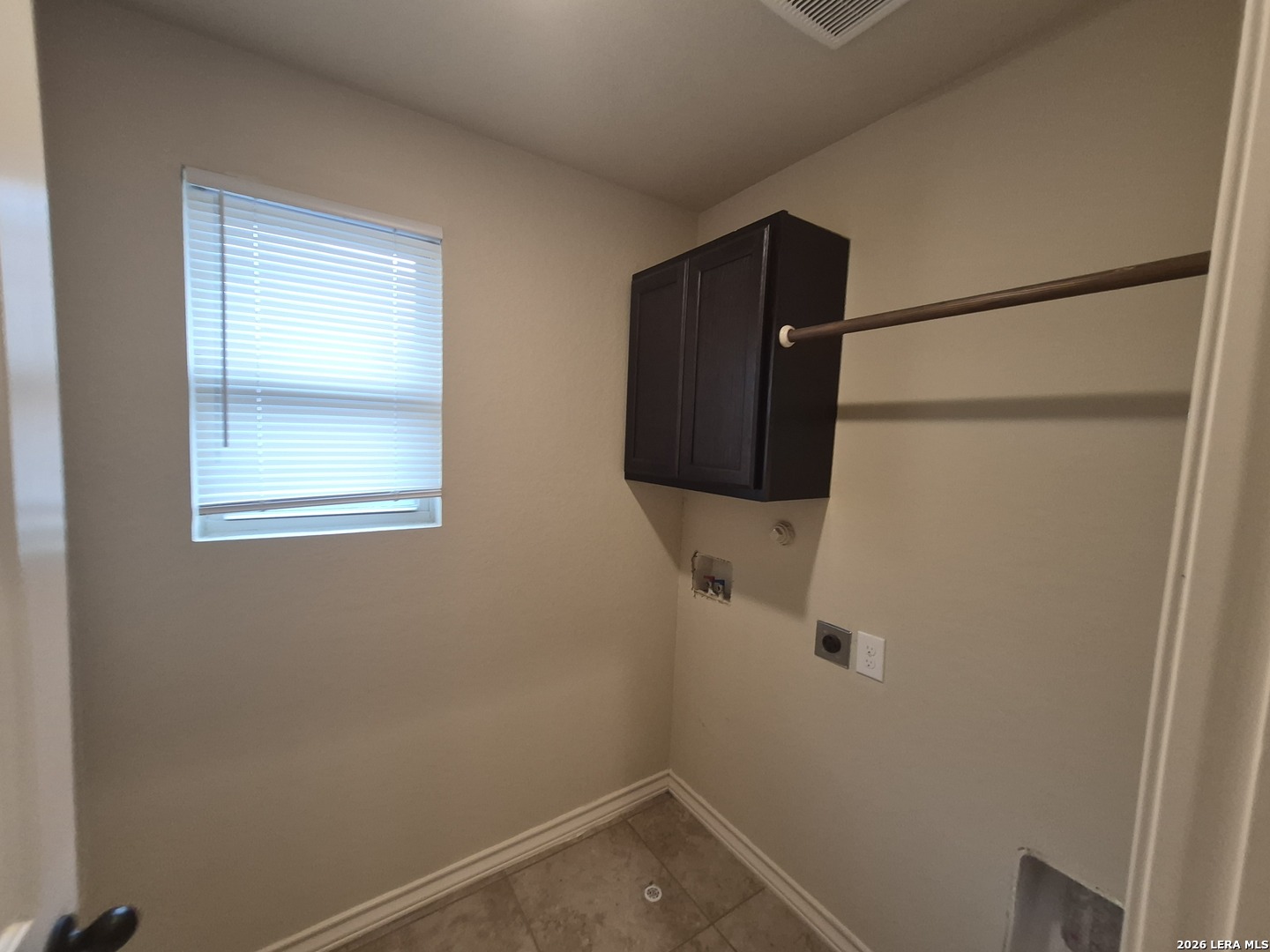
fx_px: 477
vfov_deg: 89.9
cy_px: 476
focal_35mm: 13
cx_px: 635
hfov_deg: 106.2
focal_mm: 1.74
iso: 160
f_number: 2.2
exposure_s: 1/60
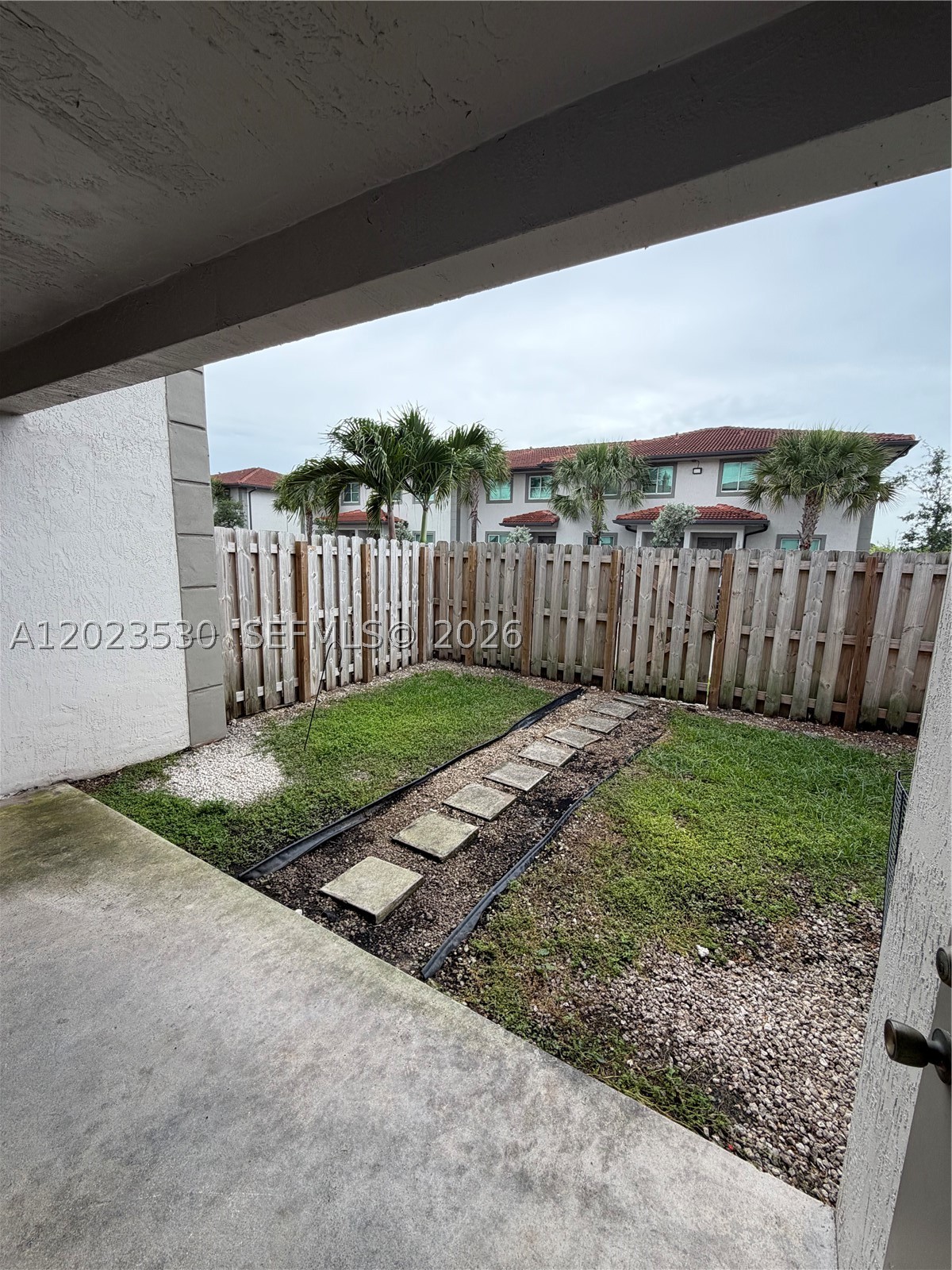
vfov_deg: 102.1
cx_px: 476
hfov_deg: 85.7
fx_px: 513
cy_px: 635
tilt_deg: -9.1
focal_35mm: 14
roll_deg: -0.8
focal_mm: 2.22
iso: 50
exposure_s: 1/502
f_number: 2.2
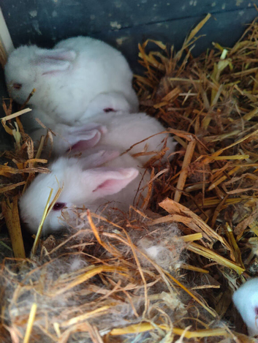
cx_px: 129
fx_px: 228
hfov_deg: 59.0
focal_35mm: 23
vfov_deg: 73.9
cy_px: 172
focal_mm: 6.06
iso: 1600
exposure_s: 1/34
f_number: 1.8
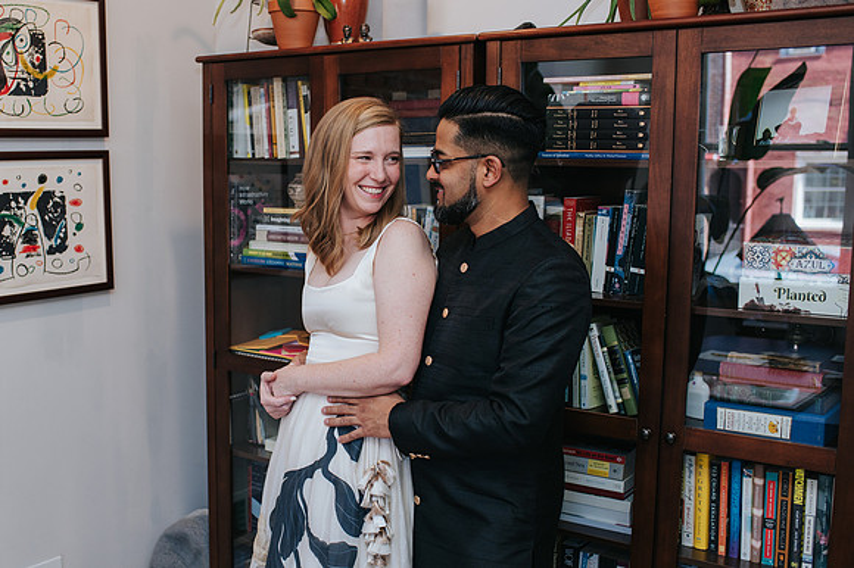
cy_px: 309
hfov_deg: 44.6
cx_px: 327
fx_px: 1034
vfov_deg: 30.7
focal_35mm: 44
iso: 800
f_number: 3.2
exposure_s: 1/200
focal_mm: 35
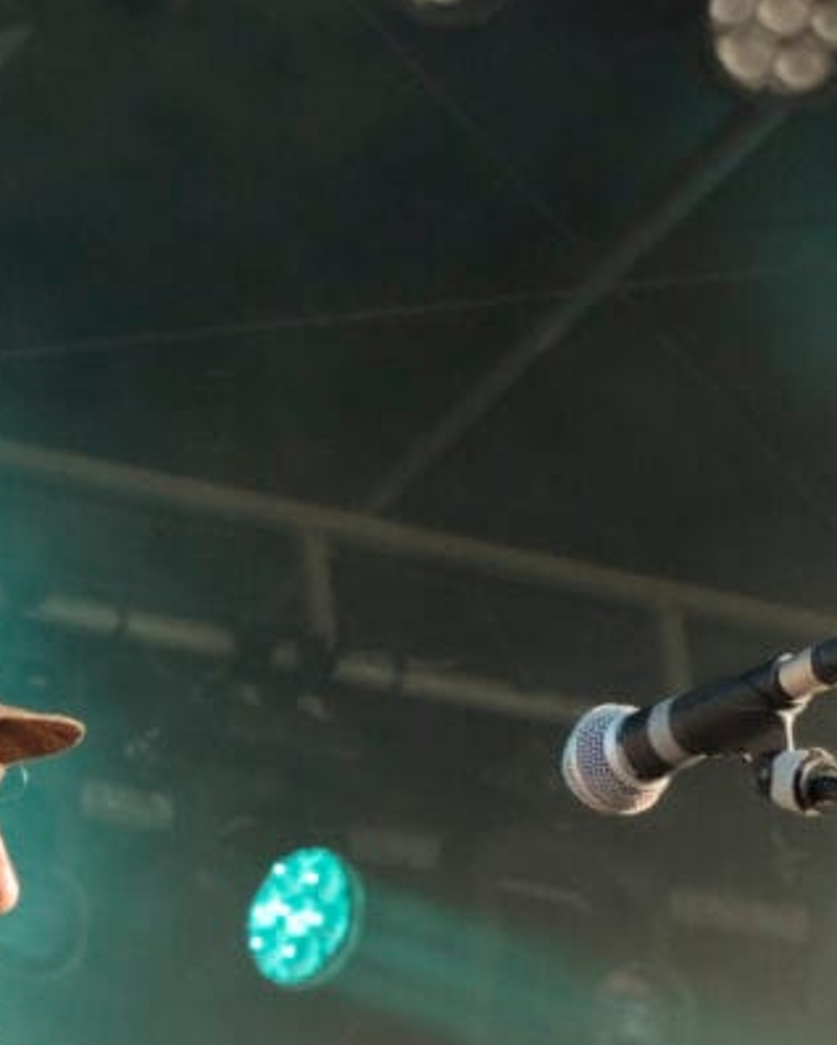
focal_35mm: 207
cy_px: 1421
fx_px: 6410
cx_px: 803
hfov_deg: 7.4
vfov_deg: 9.1
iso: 320
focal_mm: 45.7
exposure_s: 1/250
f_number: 6.3
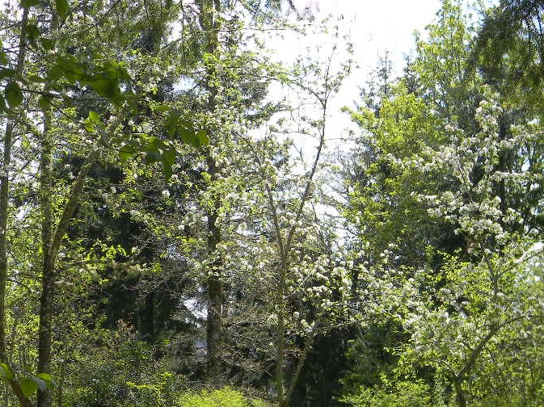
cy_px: 280
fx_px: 1602
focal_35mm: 102
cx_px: 396
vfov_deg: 14.5
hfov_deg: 19.2
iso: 80
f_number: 4.3
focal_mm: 12.2
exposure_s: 1/286
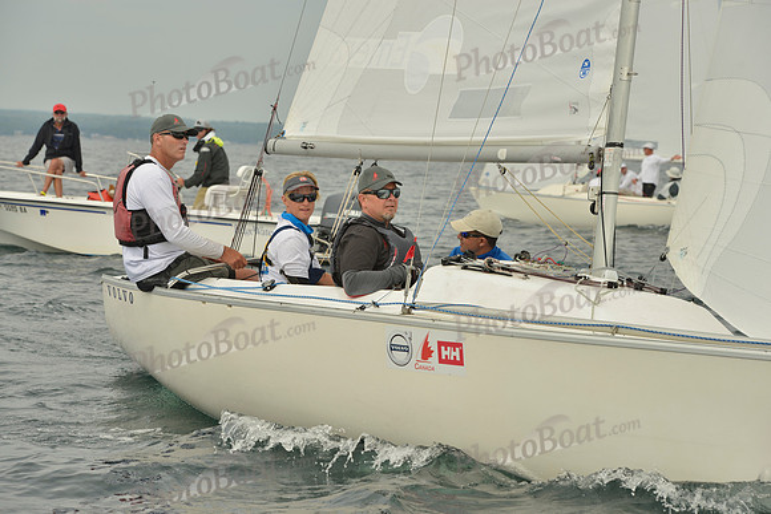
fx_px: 2485
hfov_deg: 17.6
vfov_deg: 11.8
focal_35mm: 116
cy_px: 257
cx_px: 386
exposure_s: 1/800
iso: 200
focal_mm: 116
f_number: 8
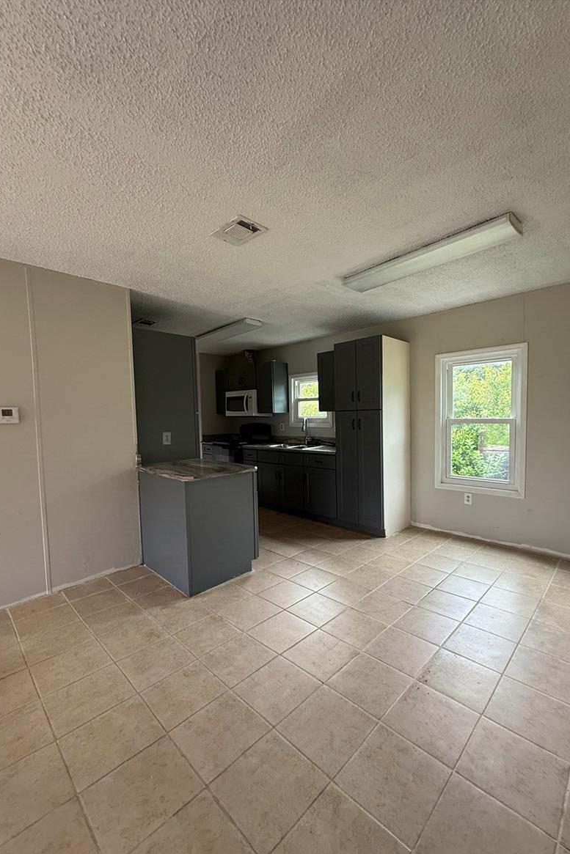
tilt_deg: -3.8
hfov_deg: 77.1
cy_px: 438
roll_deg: +0.0
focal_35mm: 15
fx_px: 356
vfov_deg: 100.4
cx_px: 313
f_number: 2.2
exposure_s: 1/99
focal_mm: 2.22
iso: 200
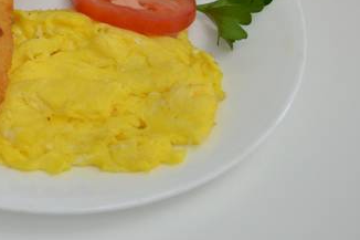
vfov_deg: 16.9
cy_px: -1
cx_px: 4
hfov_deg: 24.6
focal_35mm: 79
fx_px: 790
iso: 800
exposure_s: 1/250
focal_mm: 26
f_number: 4.5
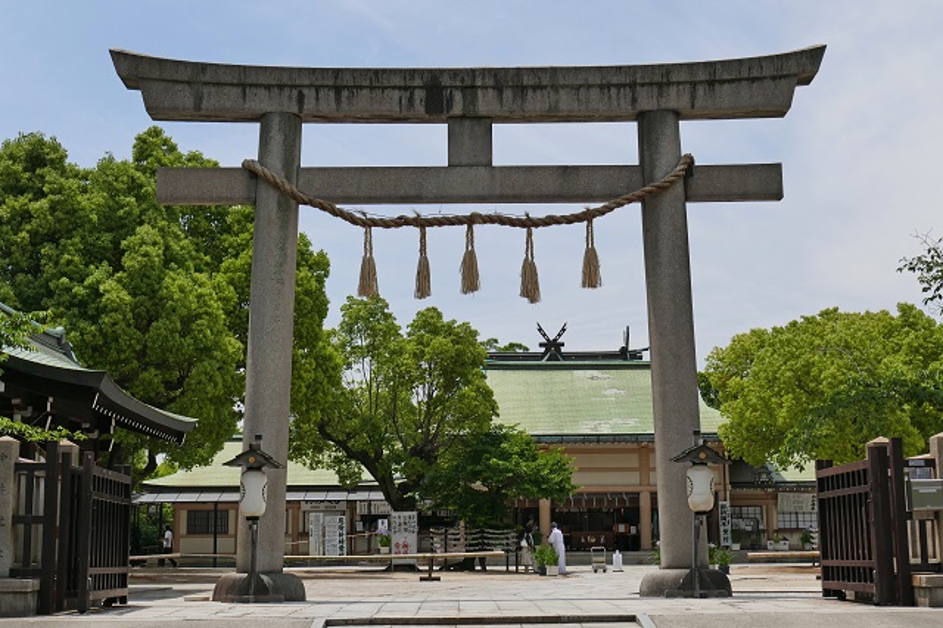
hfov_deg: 38.2
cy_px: 314
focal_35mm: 52
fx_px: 1361
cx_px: 472
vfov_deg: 26.0
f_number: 4.5
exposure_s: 1/2500
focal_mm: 19.11
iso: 125
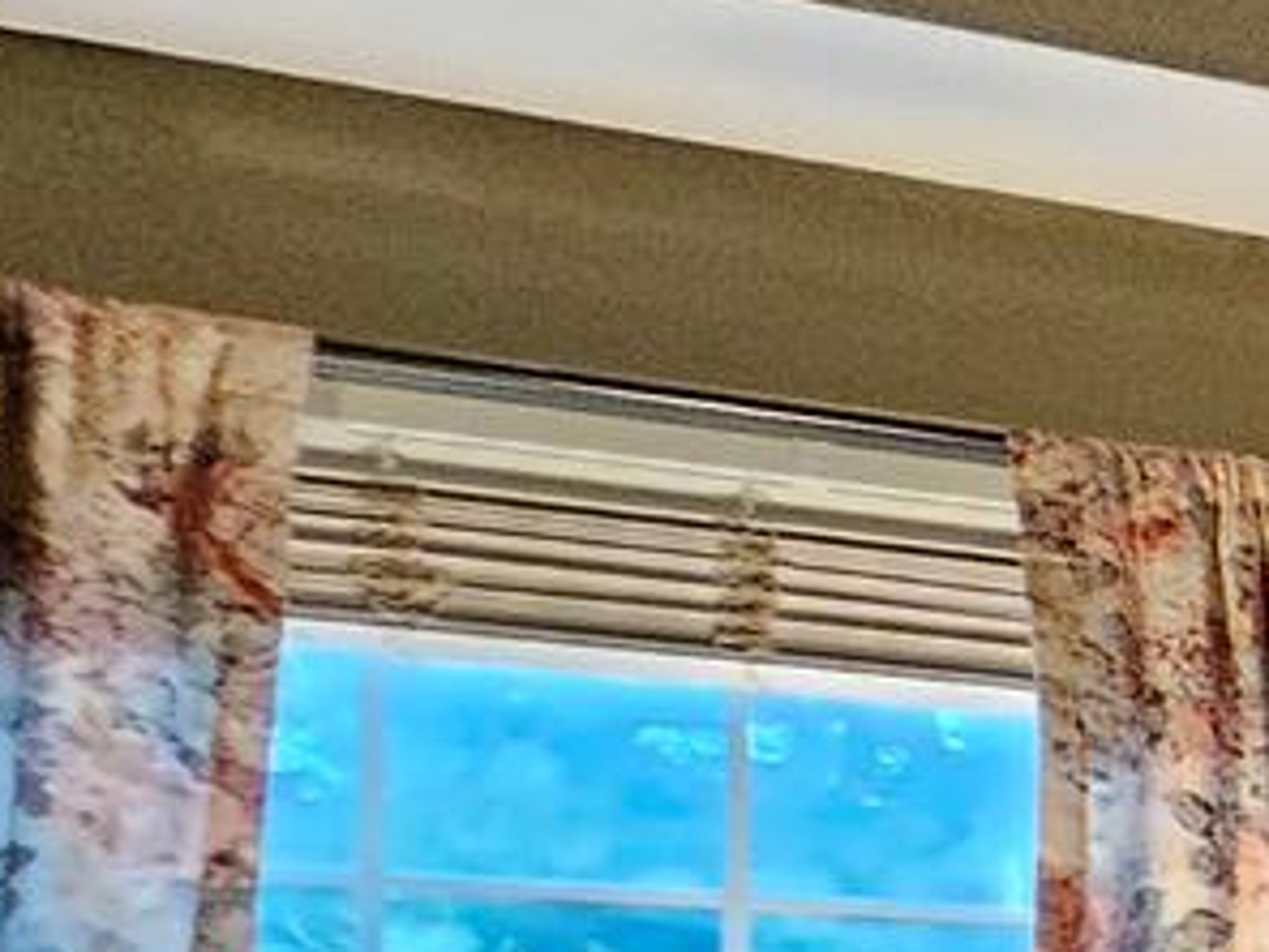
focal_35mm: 90
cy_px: 1218
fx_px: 3299
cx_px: 4326
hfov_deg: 9.9
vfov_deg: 15.6
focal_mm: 2.2
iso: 640
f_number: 2.2
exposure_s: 1/30
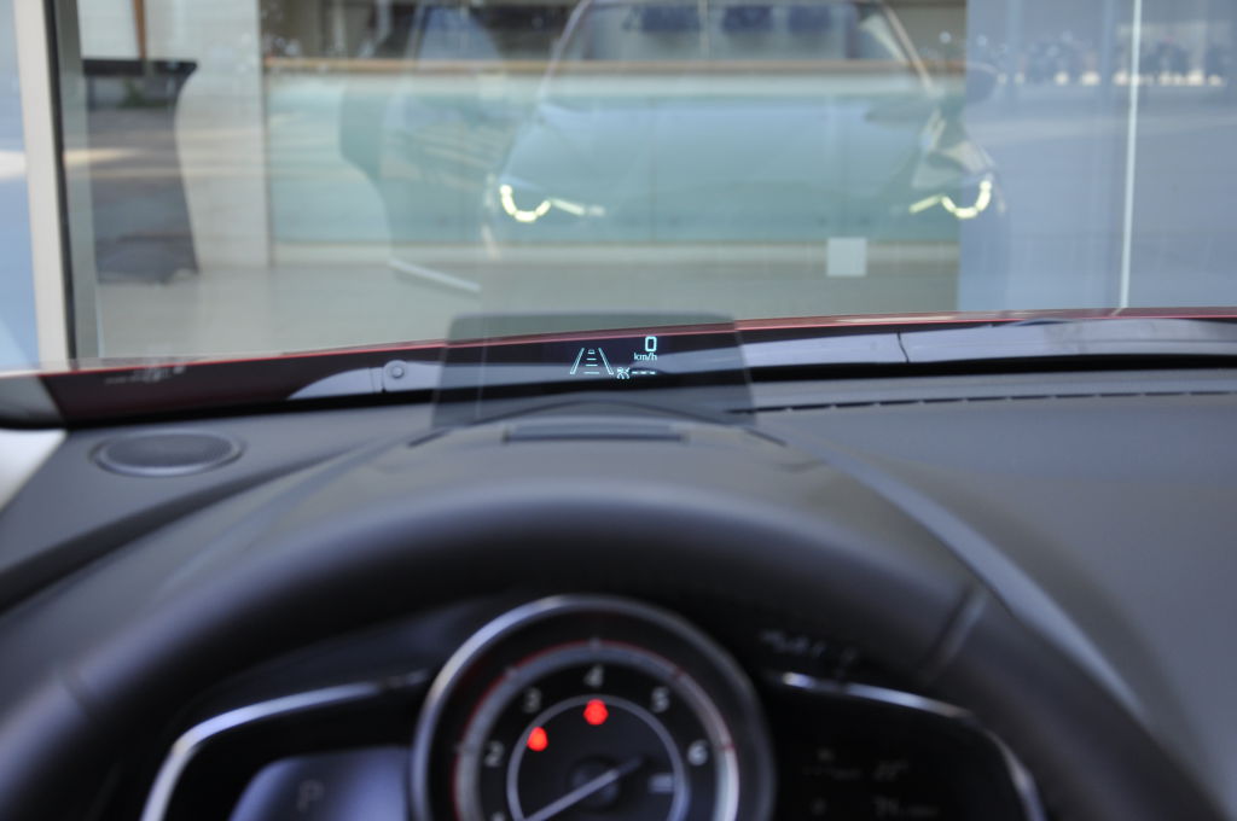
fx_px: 2059
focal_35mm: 60
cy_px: 410
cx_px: 618
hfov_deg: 33.4
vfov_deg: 22.6
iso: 400
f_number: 4.5
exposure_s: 1/60
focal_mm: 40
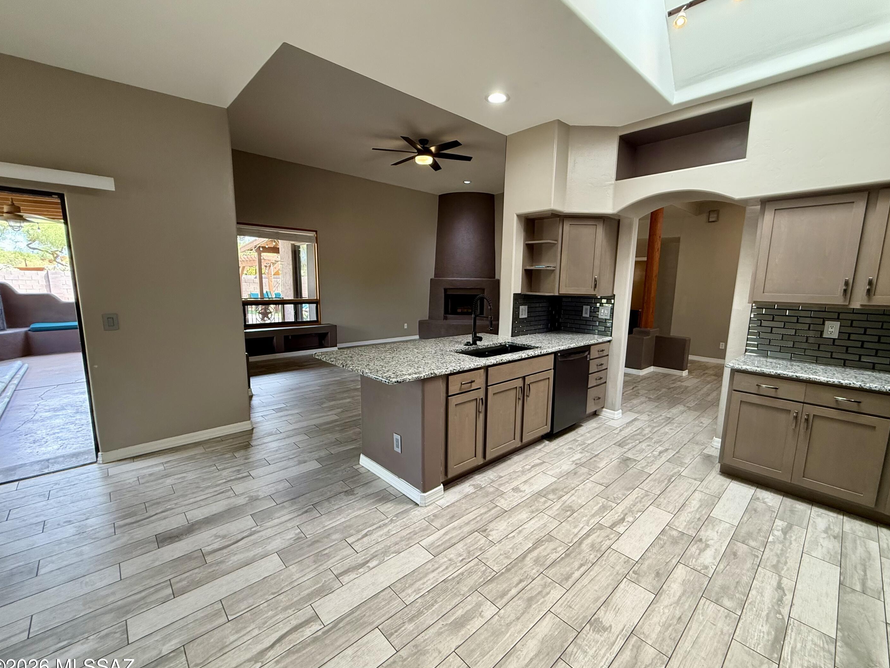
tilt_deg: -8.7
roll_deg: -1.2
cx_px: 465
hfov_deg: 98.1
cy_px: 342
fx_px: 386
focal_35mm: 15
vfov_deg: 81.7
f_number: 2.2
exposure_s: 1/120
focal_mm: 2.22
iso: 200
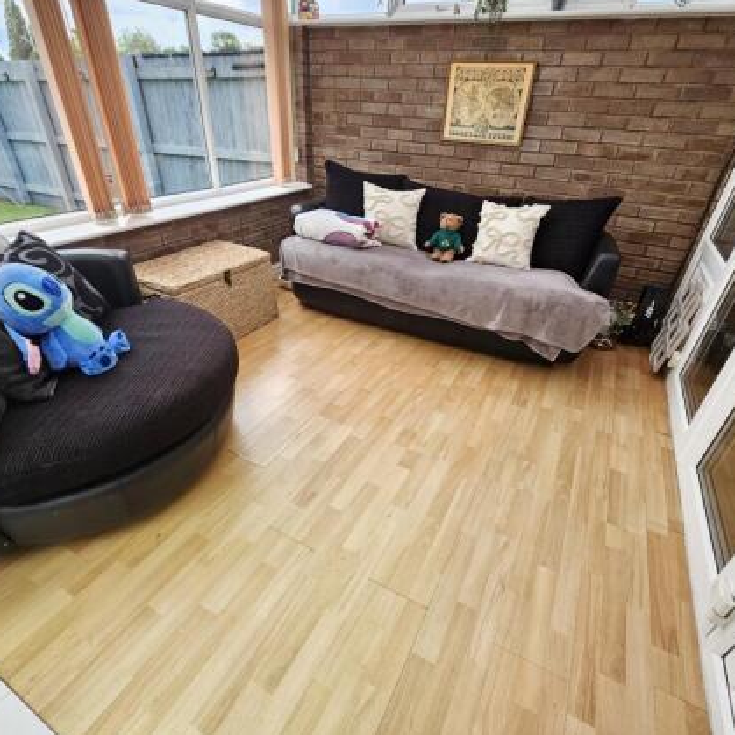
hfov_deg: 87.4
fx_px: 384
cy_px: 368
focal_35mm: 16
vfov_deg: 87.4
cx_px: 375
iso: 125
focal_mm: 2.2
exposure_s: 1/359
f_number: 2.2
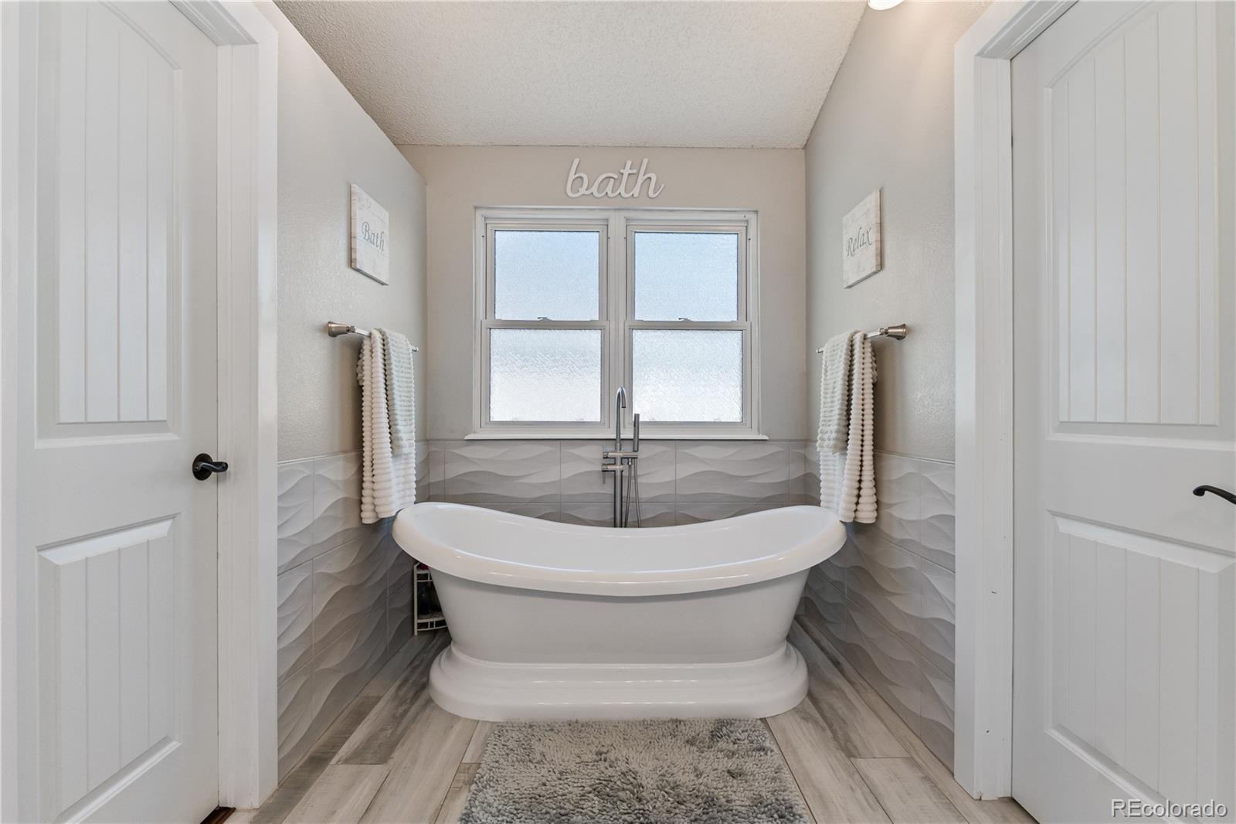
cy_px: 412
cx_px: 618
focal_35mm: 16
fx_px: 556
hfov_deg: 96.0
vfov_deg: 73.0
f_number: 8
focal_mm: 10.8
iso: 250
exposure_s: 1/20
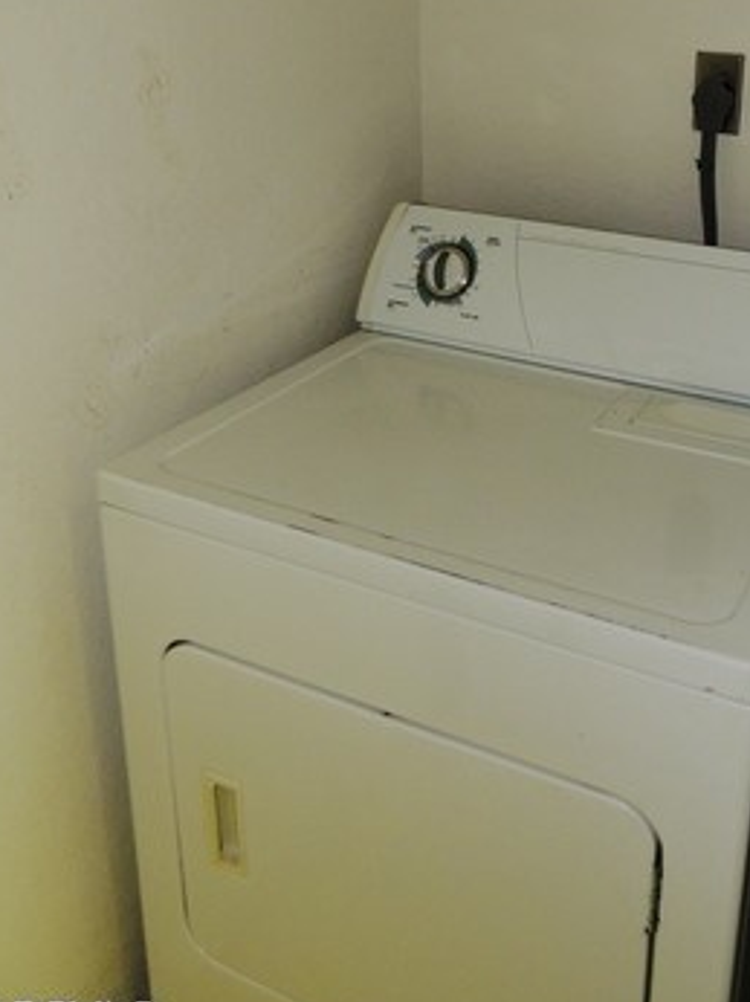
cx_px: 547
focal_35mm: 37
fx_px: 1070
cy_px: 277
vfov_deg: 48.6
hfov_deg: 37.8
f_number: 3
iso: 200
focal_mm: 4.3
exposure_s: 1/30
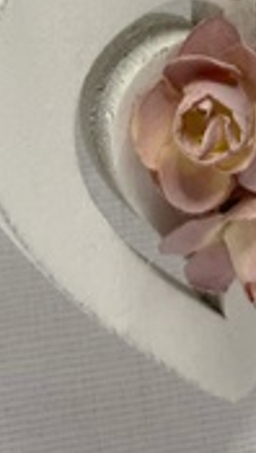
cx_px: 96
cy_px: -474
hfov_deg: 7.9
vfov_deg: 12.2
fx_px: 1862
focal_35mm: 155
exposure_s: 1/121
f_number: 1.8
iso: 100
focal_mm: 4.25
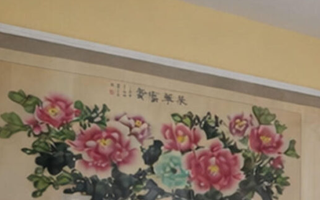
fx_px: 706
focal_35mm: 81
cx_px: 710
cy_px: 256
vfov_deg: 15.4
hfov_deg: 16.2
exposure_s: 1/30
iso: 64
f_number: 4
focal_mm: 16
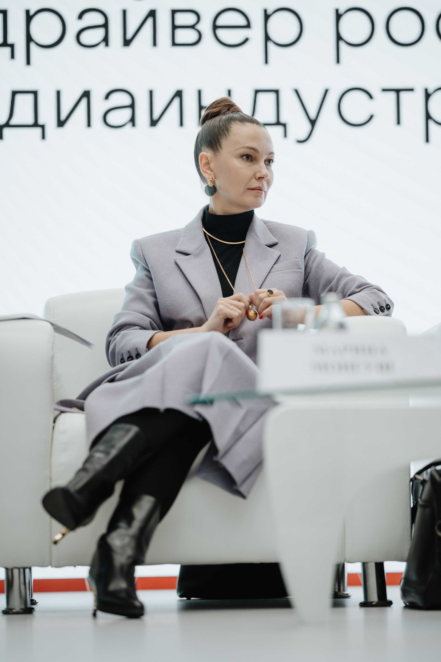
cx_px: 221
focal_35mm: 136
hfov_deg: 10.1
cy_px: 331
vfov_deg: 15.1
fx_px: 2499
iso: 640
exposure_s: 1/500
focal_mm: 135
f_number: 1.8
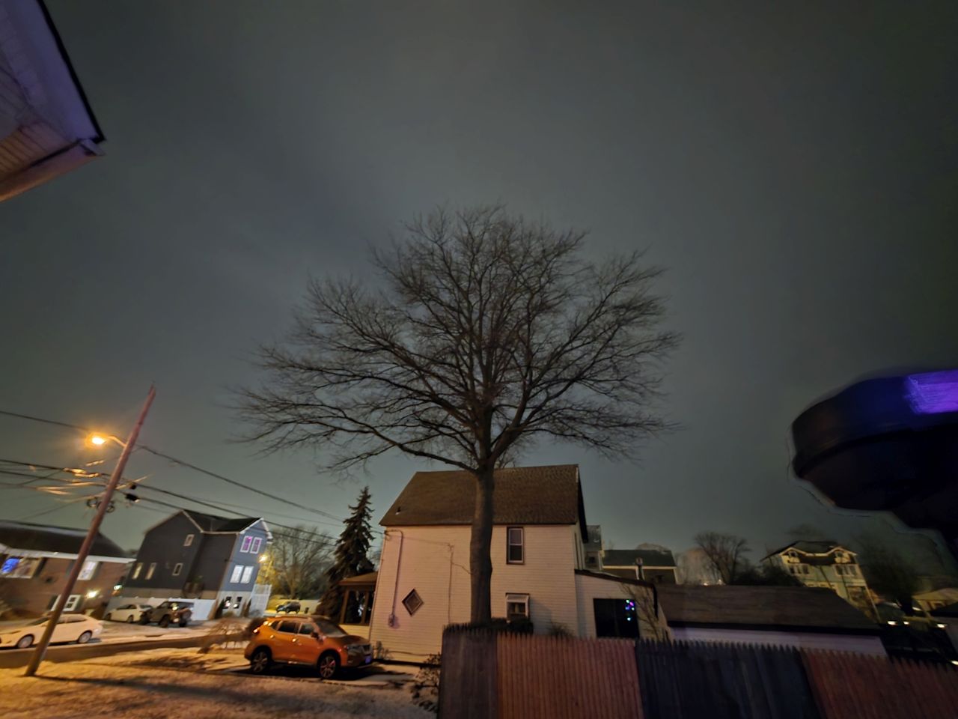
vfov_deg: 89.9
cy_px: 360
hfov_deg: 106.2
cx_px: 479
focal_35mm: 13
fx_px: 360
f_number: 1.9
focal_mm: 2.2
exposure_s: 1/4
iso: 2500
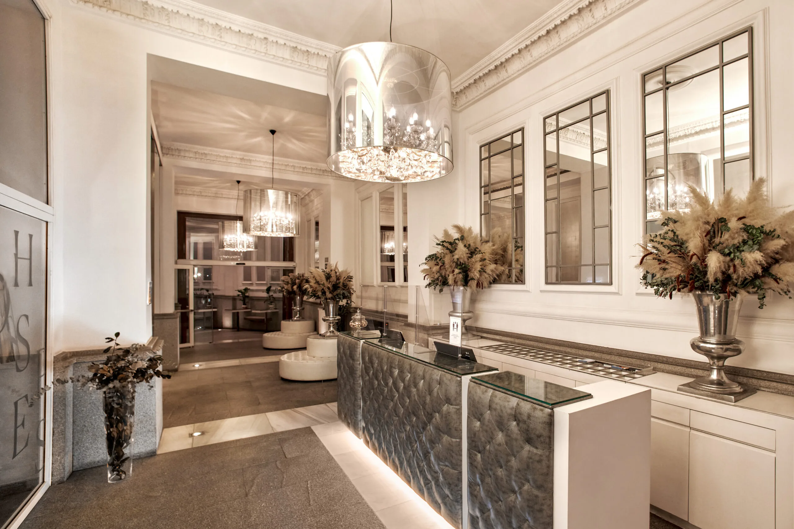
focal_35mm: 14
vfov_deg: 81.2
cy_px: 264
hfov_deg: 104.3
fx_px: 309
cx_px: 397
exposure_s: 1/20
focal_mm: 14
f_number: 8
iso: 400
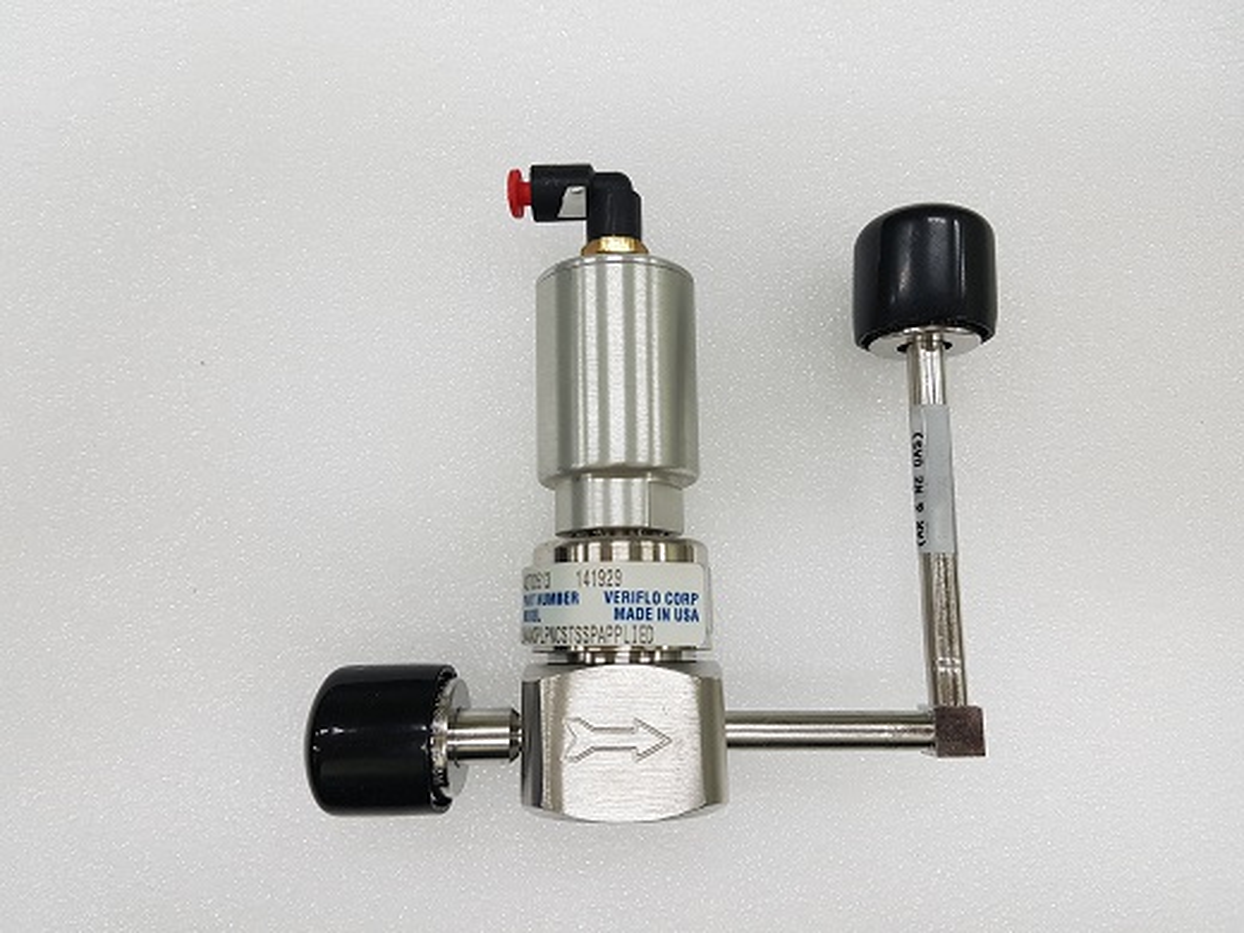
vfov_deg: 53.1
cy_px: 466
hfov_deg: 67.3
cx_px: 622
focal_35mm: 26
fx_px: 934
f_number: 1.7
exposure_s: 1/60
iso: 125
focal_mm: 4.2
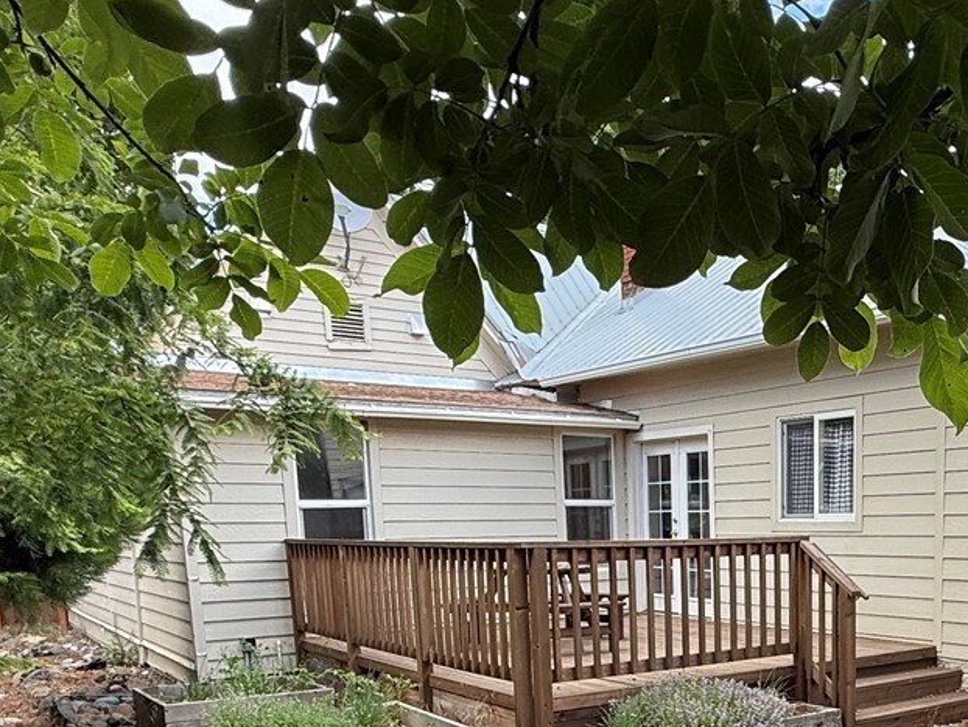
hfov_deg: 48.5
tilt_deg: -7.1
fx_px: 1007
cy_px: 669
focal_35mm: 36
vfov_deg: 36.9
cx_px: 772
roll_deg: -0.3
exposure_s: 1/282
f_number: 2.2
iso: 50
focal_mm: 2.22
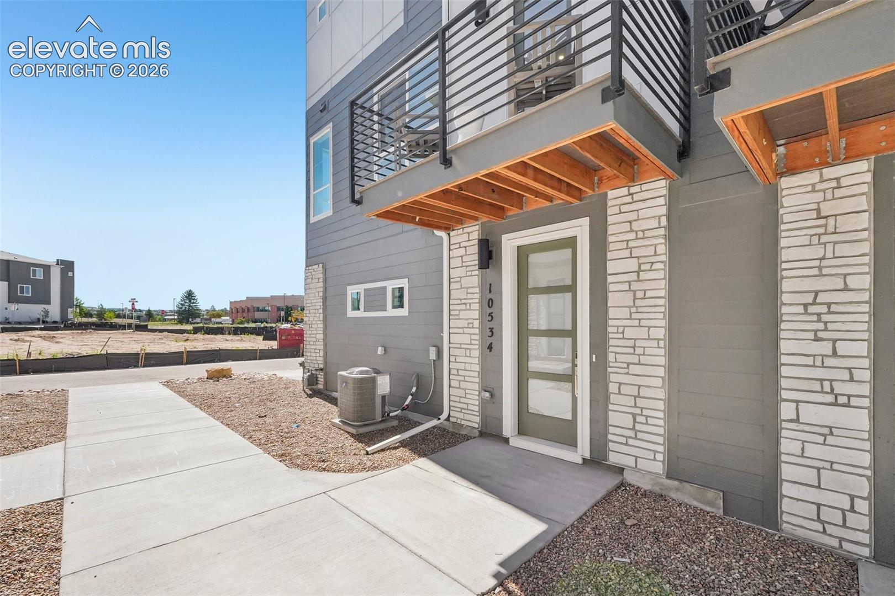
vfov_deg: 77.3
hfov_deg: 100.4
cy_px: 298
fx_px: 373
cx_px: 448
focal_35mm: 15
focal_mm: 10
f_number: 8
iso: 800
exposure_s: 1/1250
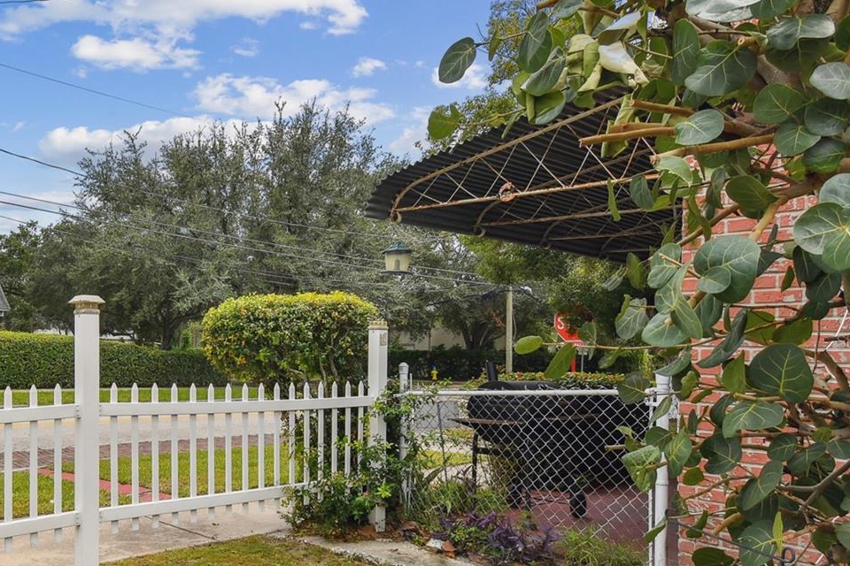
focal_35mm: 30
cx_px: 207
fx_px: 708
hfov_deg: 58.5
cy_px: 341
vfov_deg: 43.4
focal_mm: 12
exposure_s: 1/640
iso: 100
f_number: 7.1
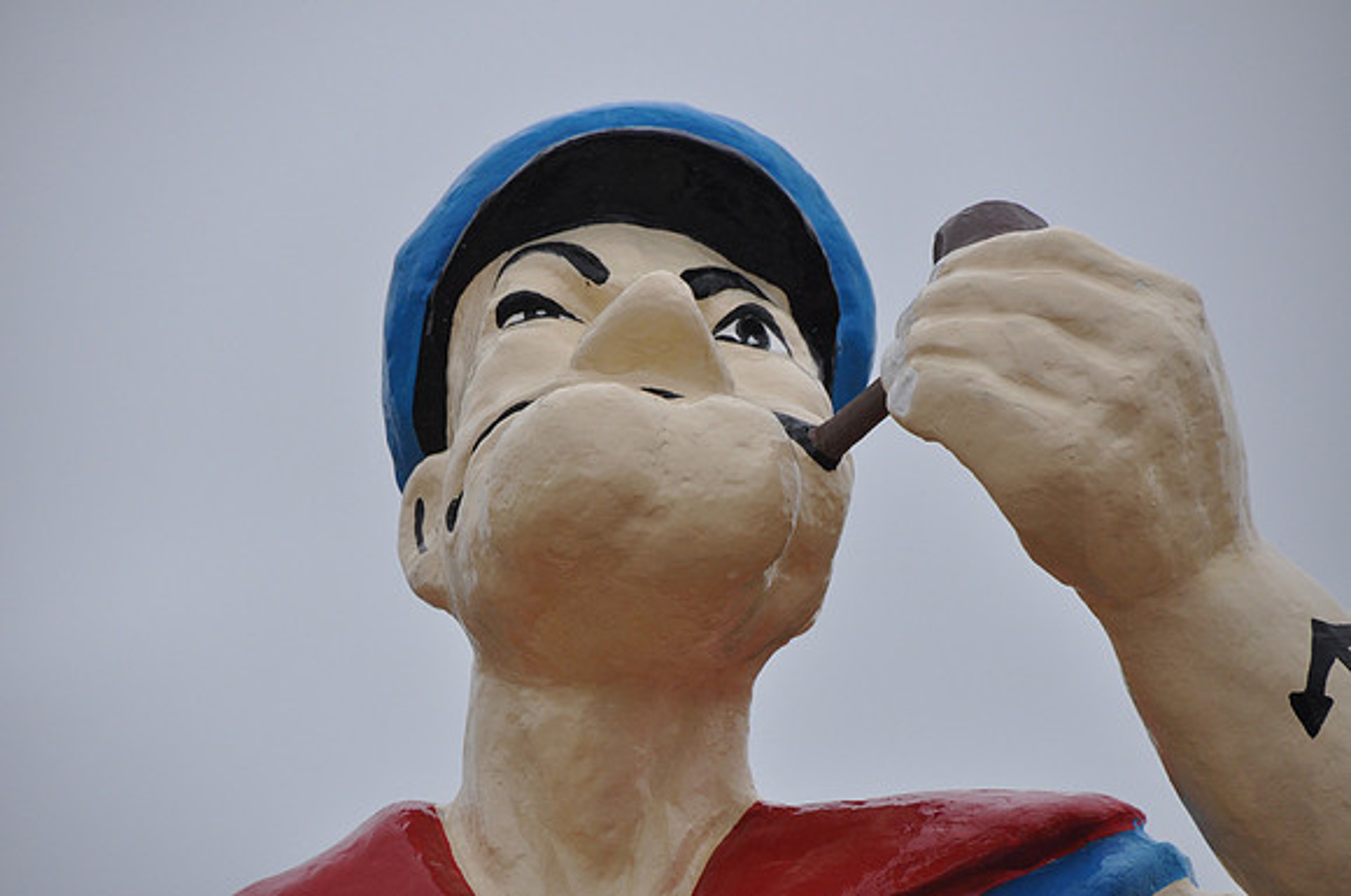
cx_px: 676
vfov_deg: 4.2
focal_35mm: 330
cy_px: 448
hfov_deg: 6.3
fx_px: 12367
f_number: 6.3
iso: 560
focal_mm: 220
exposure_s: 1/1000
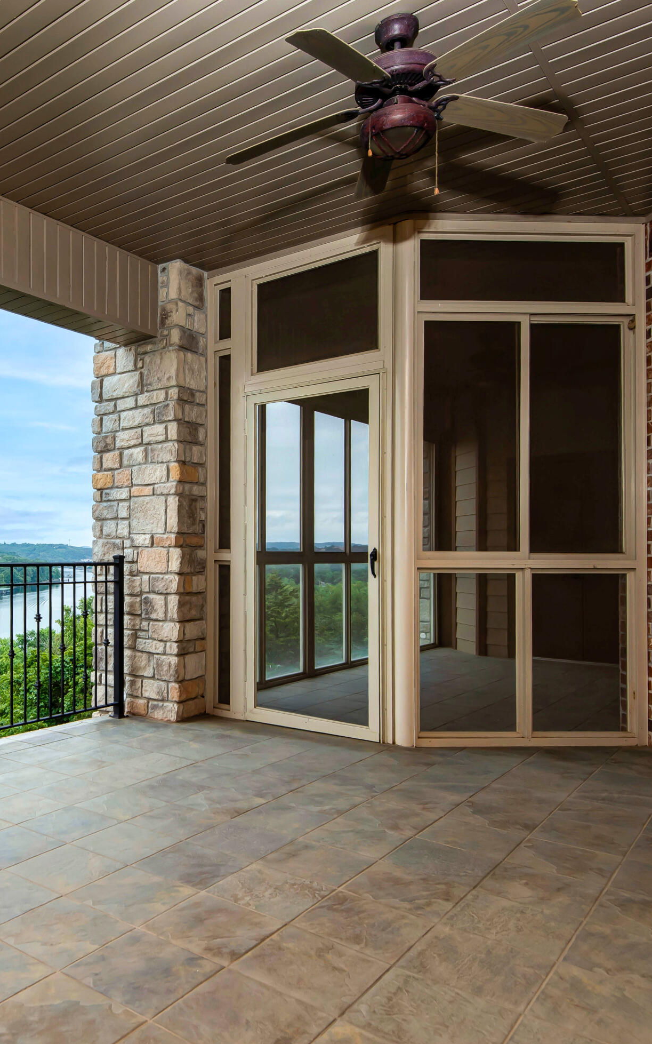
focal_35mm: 25
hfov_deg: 46.5
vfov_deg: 72.5
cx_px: 125
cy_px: 530
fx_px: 711
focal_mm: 16
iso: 200
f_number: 6.7
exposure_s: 1/180
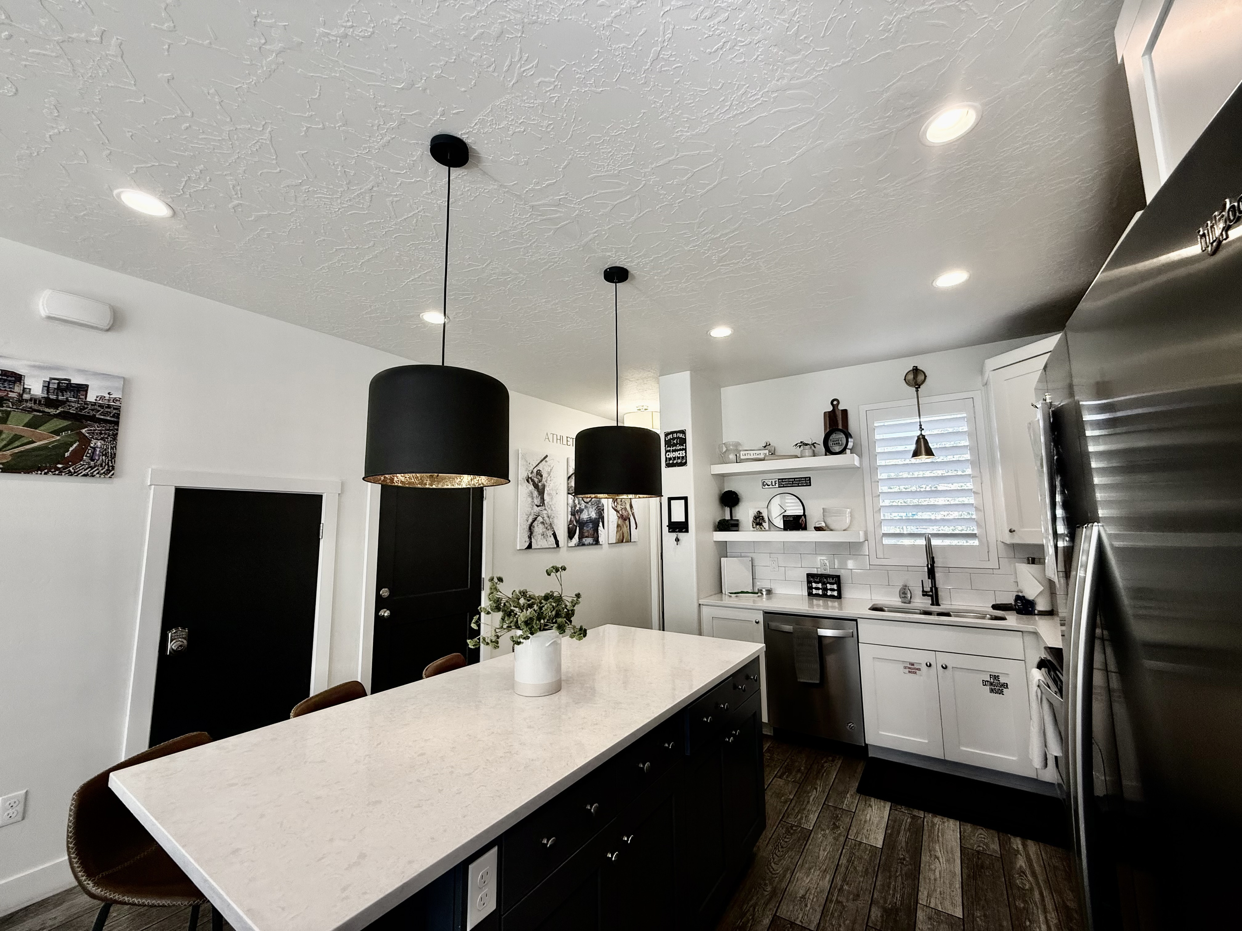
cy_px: 466
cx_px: 621
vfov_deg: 85.7
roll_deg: +0.3
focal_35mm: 14
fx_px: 502
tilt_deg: +7.2
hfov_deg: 102.1
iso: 160
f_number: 2.2
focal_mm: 2.22
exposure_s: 1/120
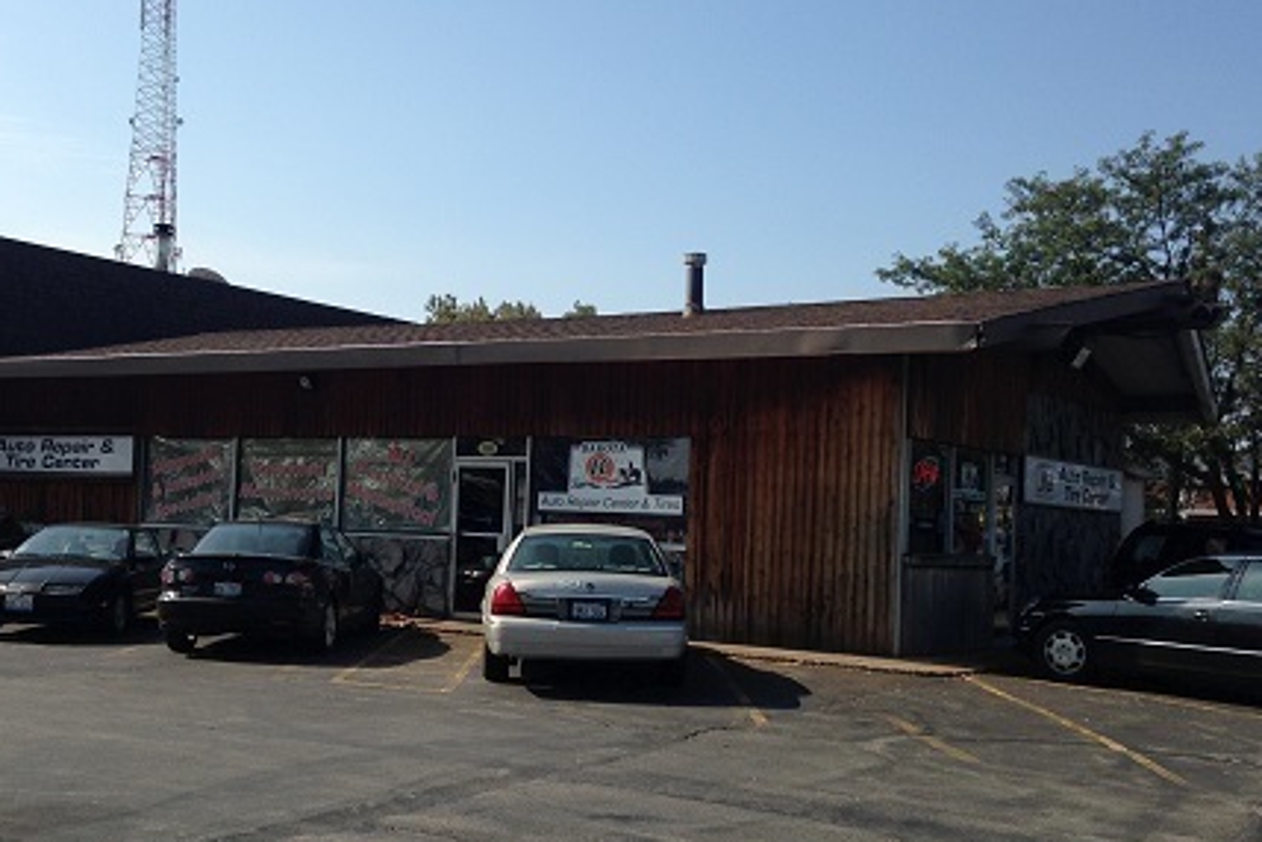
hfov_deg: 40.9
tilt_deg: +1.6
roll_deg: -4.4
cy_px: 462
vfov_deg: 28.1
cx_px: 497
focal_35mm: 48
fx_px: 1683
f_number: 2.4
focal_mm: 4.12
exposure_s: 1/1695
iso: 50
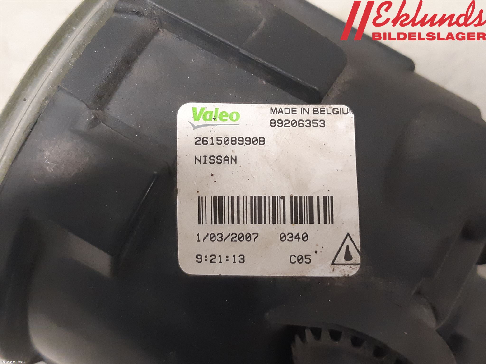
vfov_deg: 53.1
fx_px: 365
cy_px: 182
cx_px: 243
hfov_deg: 67.3
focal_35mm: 26
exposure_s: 1/50
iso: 320
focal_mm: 3.93
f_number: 1.7
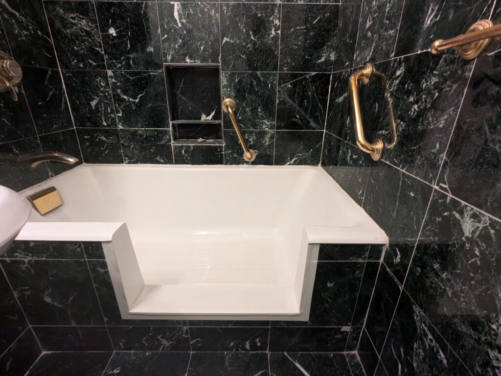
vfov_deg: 78.1
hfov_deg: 94.5
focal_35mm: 16
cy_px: 188
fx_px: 232
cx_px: 250
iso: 413
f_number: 2.2
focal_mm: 2.35
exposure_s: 1/30
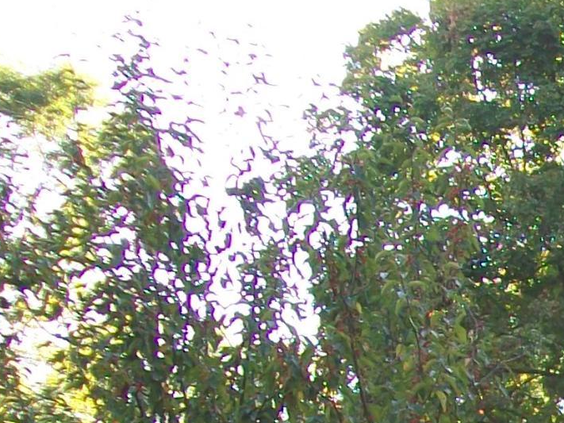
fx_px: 2476
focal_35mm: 152
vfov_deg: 9.2
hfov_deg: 12.1
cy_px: 801
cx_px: 975
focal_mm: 6
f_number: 2.7
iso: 64
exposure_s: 1/80
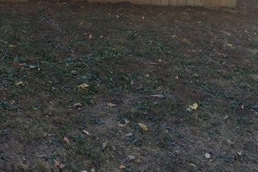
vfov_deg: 22.8
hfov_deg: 33.4
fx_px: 408
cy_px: 0
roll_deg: +0.1
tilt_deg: -16.8
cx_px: 31
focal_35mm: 57
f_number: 2.2
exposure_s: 1/189
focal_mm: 4.15
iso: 32
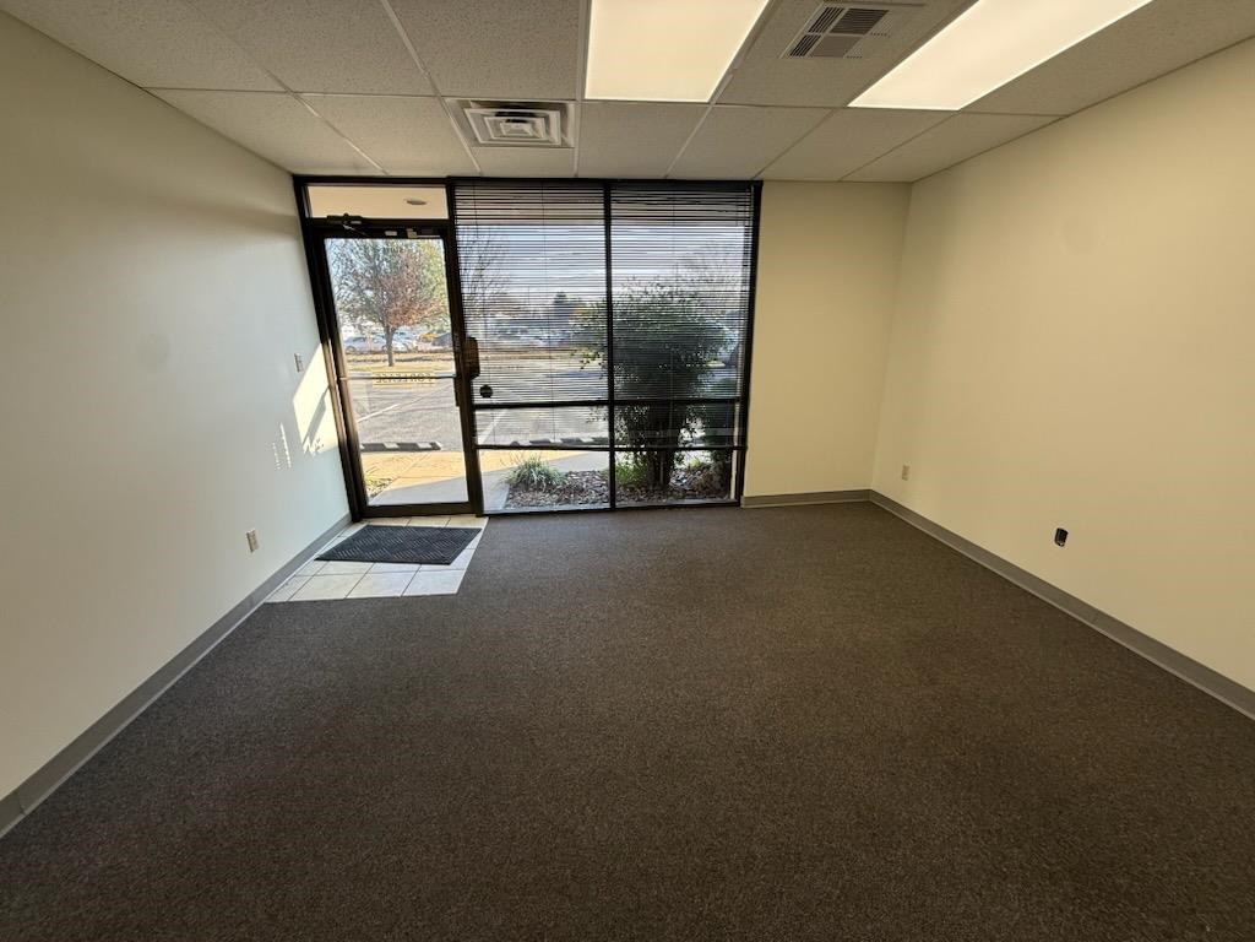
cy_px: 471
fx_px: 508
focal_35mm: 14
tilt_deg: -16.4
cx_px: 628
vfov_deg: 85.7
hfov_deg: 102.1
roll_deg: +0.5
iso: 64
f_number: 2.2
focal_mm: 2.22
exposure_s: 1/120
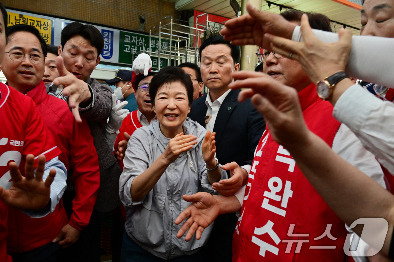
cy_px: 131
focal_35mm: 28
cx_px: 197
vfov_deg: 46.4
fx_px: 306
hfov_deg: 65.5
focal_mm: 28
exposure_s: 1/320
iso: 4000
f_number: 7.1
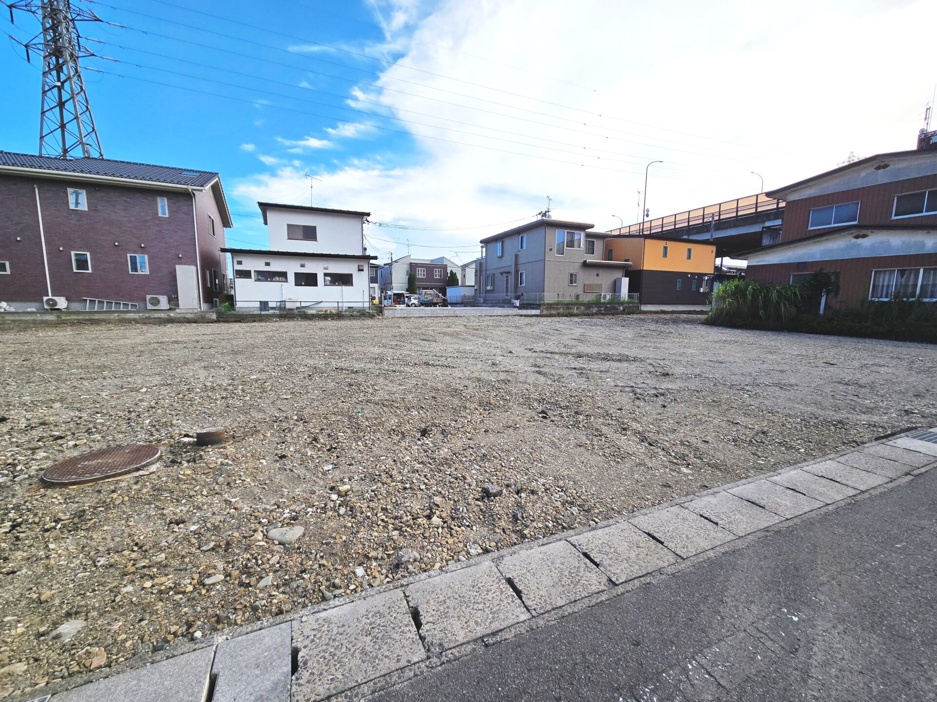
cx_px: 468
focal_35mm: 13
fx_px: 352
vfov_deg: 89.9
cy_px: 351
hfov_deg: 106.2
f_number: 2.2
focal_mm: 2.2
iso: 50
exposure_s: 1/1584
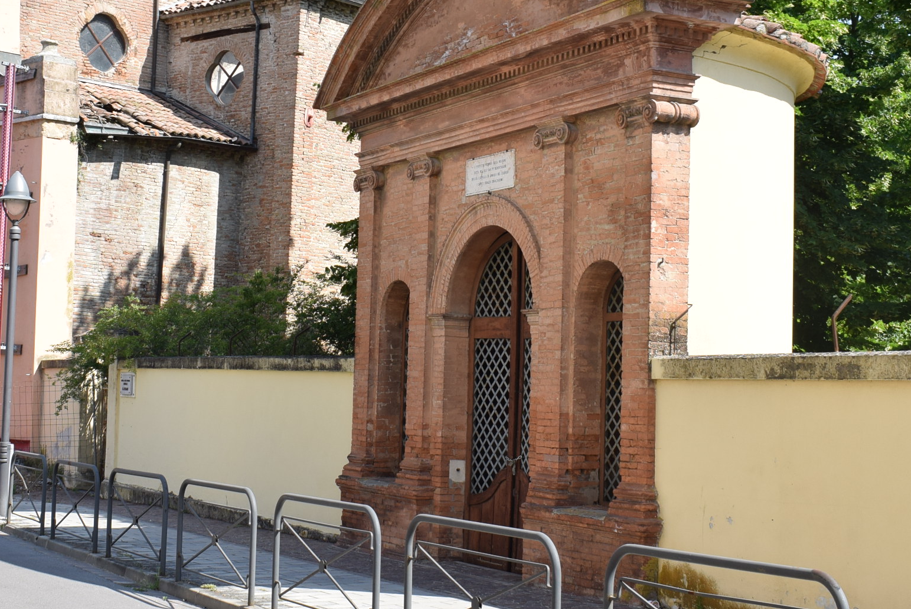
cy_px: 211
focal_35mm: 64
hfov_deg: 31.2
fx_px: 1621
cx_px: 336
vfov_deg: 21.2
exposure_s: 1/320
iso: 200
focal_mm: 22
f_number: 9
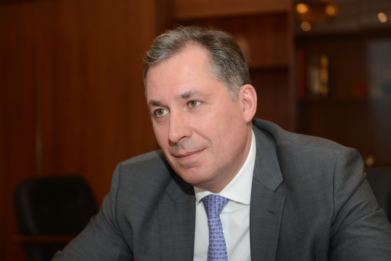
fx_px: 761
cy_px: 130
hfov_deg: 28.8
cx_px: 196
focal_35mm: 70
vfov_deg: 19.5
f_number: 3.5
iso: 640
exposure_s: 1/200
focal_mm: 70
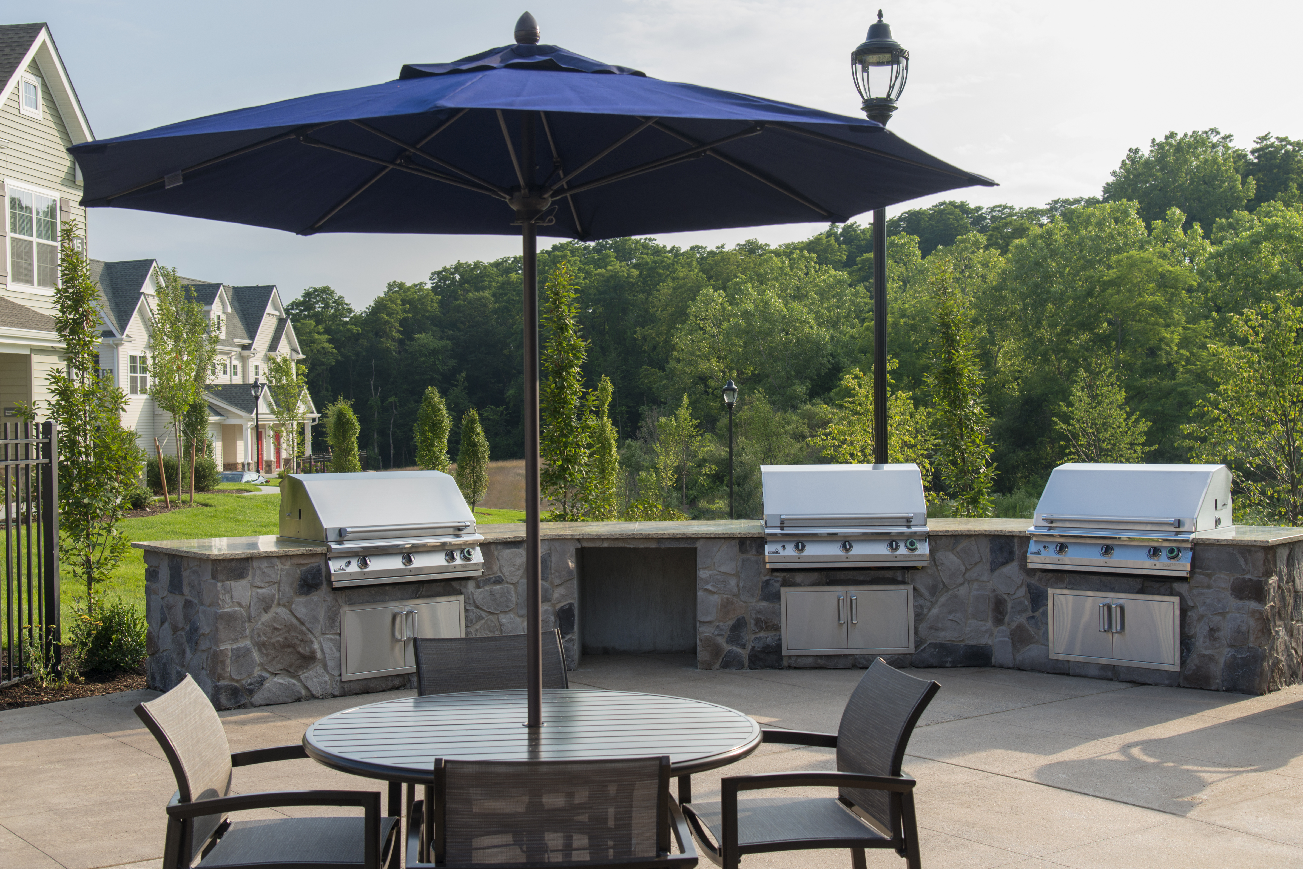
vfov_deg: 30.5
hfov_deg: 44.5
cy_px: 434
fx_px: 1593
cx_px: 652
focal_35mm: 44
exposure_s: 1/180
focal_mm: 44
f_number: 8
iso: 160
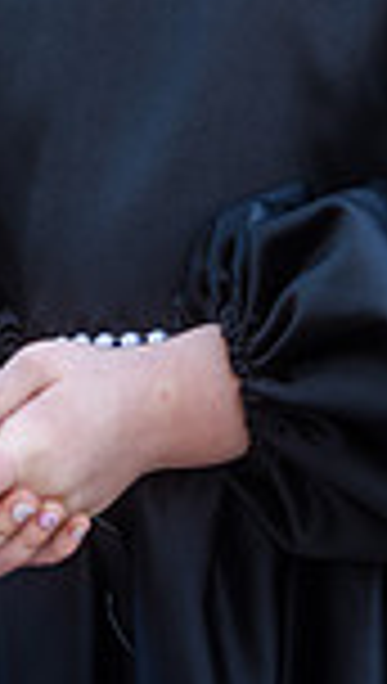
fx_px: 7029
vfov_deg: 5.5
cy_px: -162
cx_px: 270
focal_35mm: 387
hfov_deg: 3.2
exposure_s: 1/125
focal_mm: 125
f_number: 3.5
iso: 80
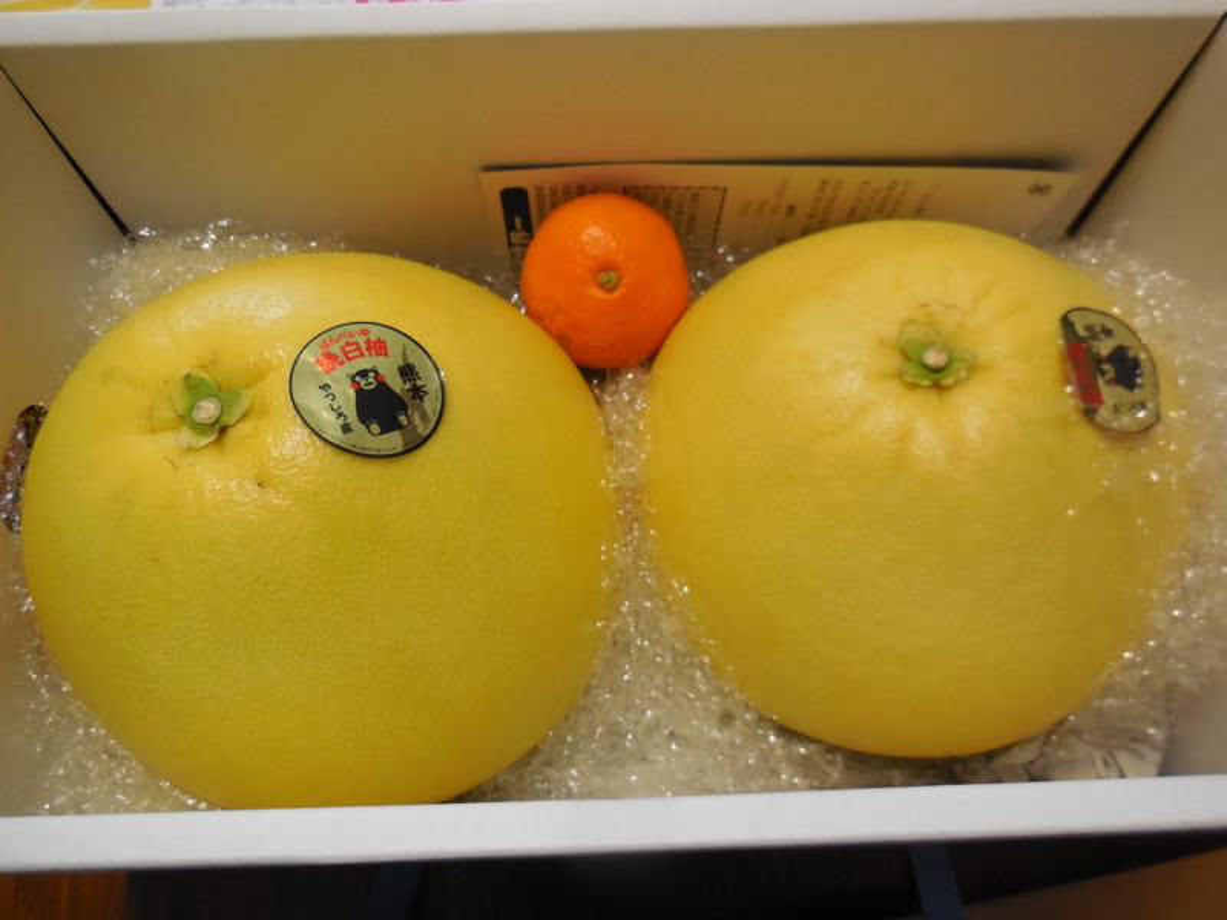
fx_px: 886
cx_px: 614
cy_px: 460
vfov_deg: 54.9
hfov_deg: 69.4
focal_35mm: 25
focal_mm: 4.5
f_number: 3.1
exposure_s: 1/30
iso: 400
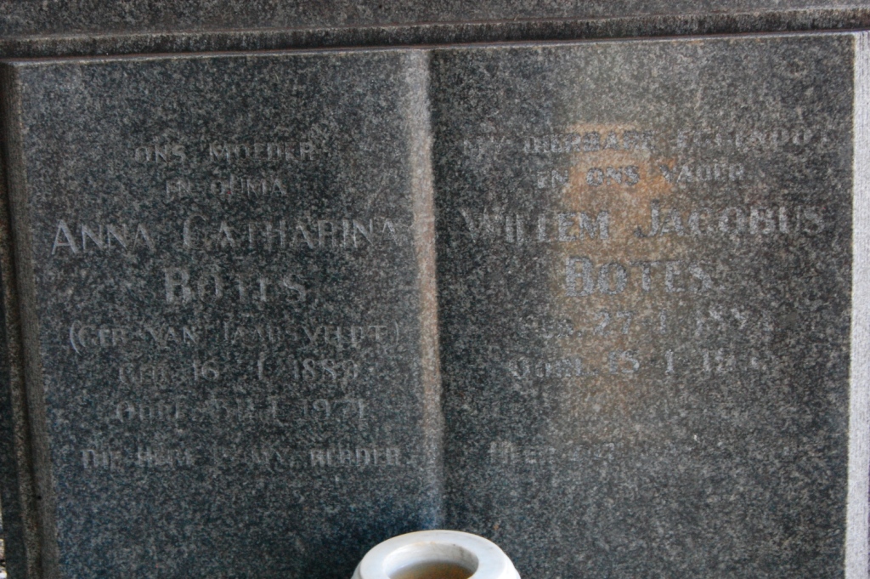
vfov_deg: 19.7
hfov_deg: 29.3
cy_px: 290
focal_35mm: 69
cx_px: 435
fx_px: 1666
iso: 1600
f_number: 22
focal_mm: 46
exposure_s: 1/15
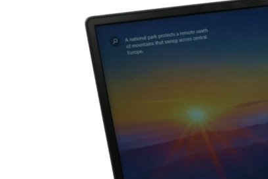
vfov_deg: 9.5
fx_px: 1020
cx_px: 406
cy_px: 325
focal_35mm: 137
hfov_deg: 14.0
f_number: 4
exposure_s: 1/160
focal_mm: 29
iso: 125
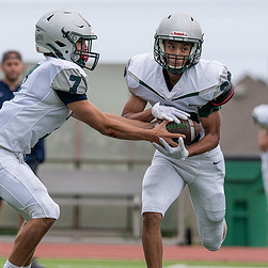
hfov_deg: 2.6
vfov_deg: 2.6
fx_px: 5807
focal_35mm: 663
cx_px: 30
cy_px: 122
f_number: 2.8
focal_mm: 200
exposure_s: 1/1250
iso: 250
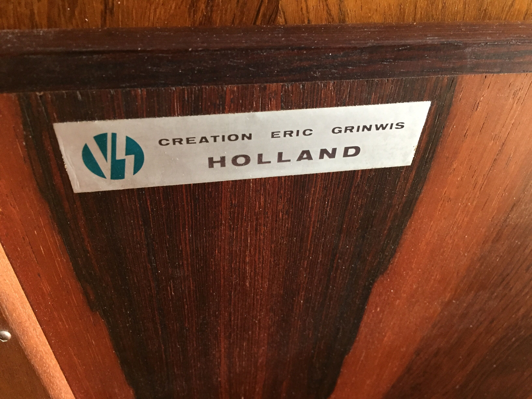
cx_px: 266
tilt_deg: -47.6
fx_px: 446
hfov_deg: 61.7
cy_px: 200
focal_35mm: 29
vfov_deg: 48.2
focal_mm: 4.15
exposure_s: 1/25
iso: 250
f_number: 2.2
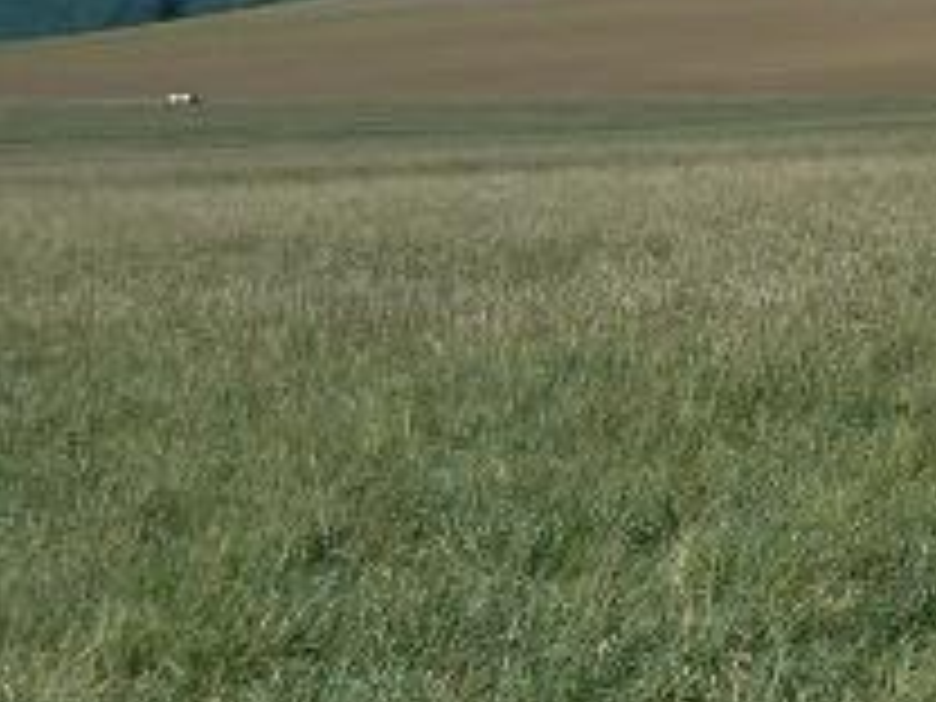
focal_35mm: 122
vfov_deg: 12.1
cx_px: 1472
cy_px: 130
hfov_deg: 14.8
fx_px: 3299
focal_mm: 6
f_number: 7.1
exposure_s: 1/500
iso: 80
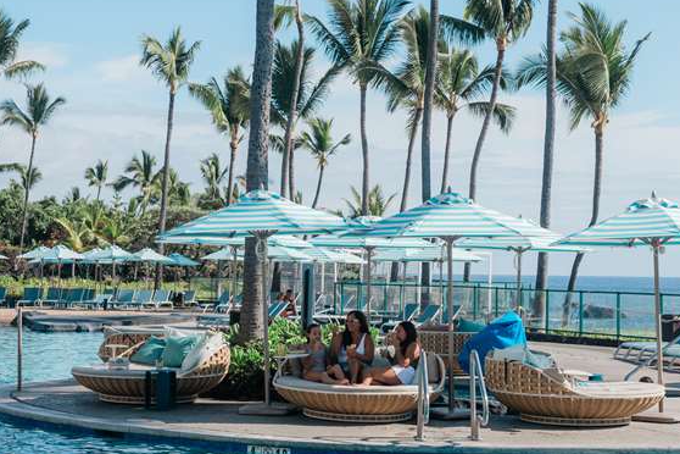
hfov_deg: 26.2
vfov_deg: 17.7
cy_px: 223
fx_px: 1454
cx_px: 228
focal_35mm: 77
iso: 160
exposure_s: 1/1000
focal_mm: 42
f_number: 5
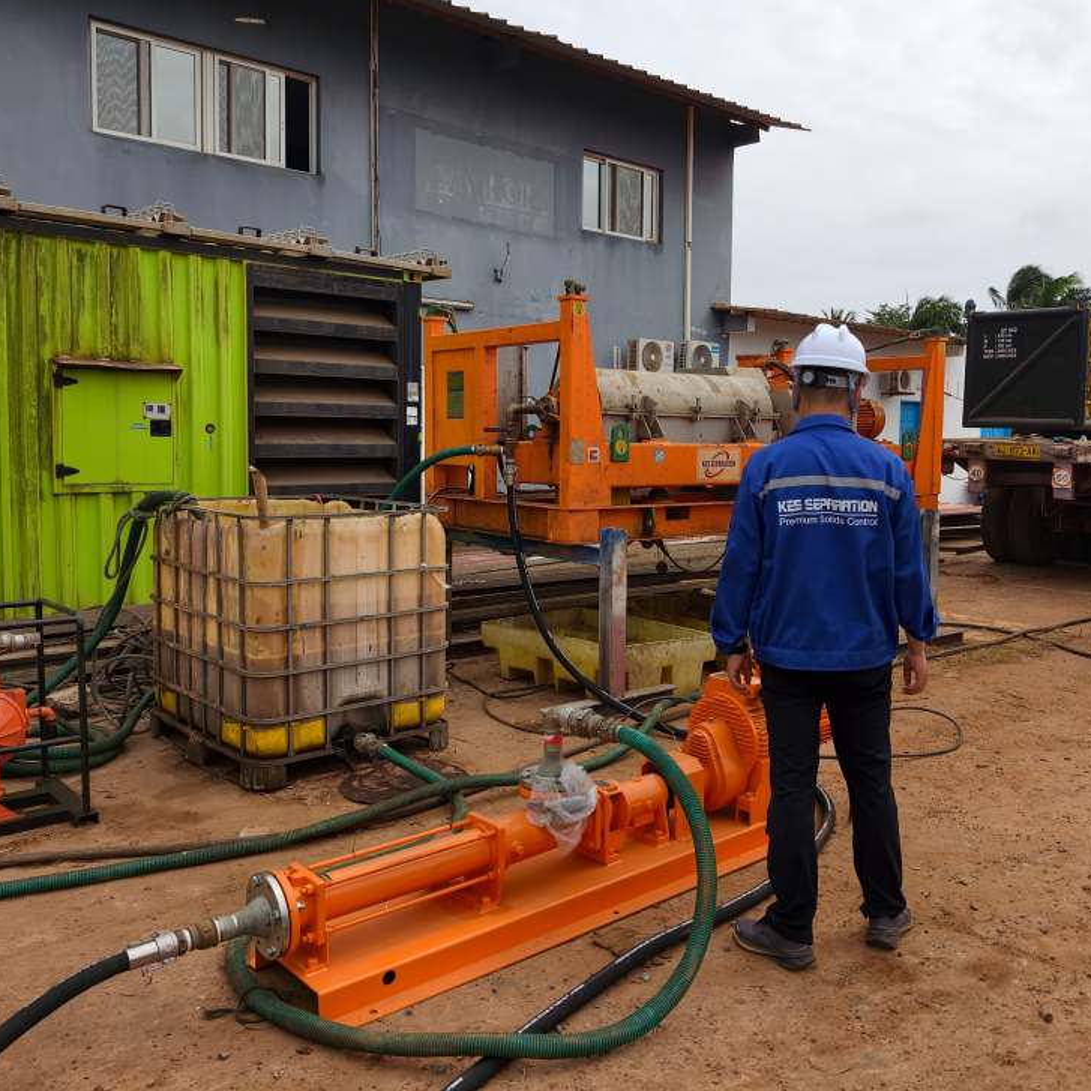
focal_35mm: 28
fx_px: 998
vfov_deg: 57.3
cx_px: 602
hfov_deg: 57.2
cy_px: 529
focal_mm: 6.25
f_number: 1.68
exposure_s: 1/1127
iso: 50
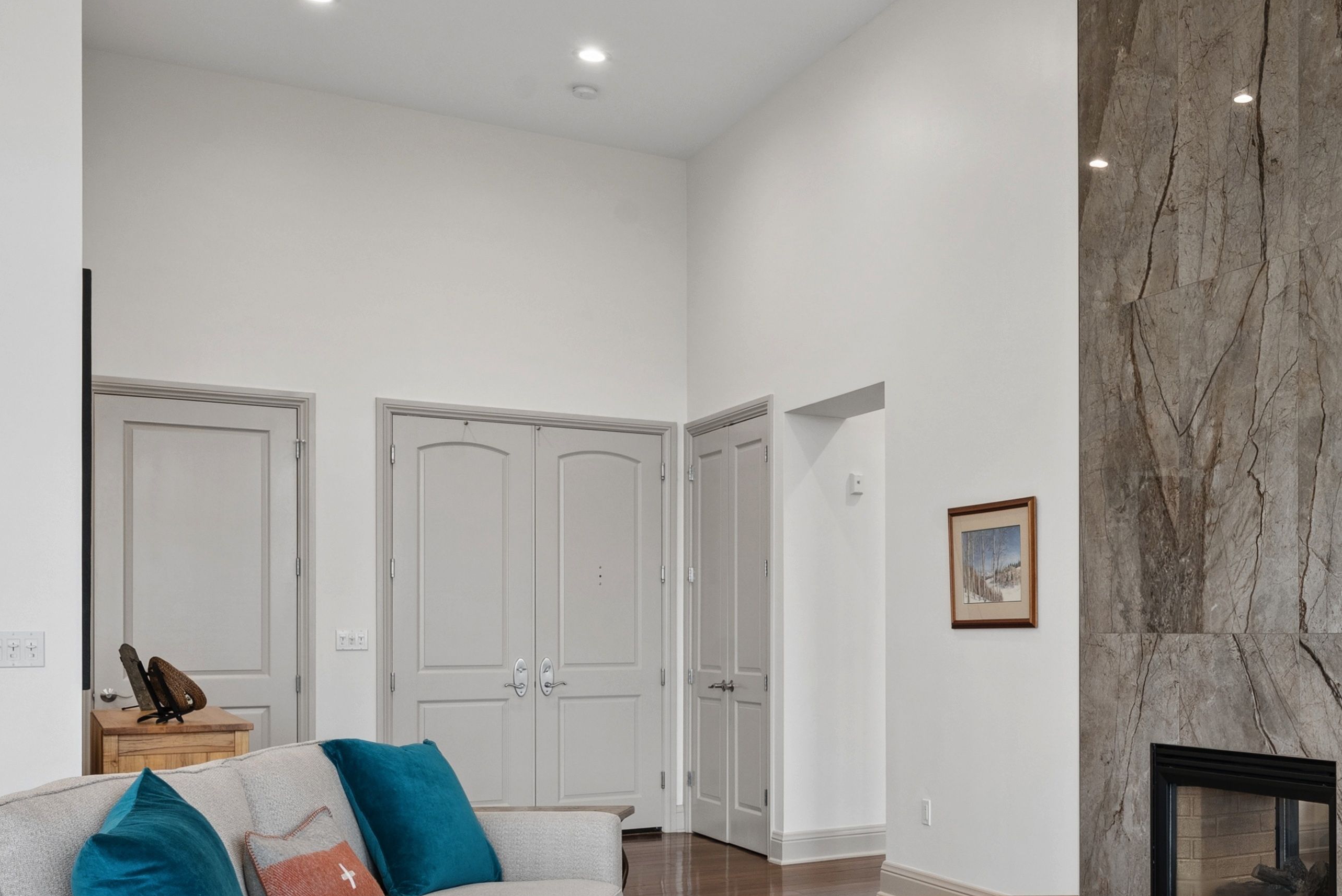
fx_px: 1417
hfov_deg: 48.0
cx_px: 1062
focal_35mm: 38
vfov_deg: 34.6
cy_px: 639
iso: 640
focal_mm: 23
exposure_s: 1/40
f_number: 9
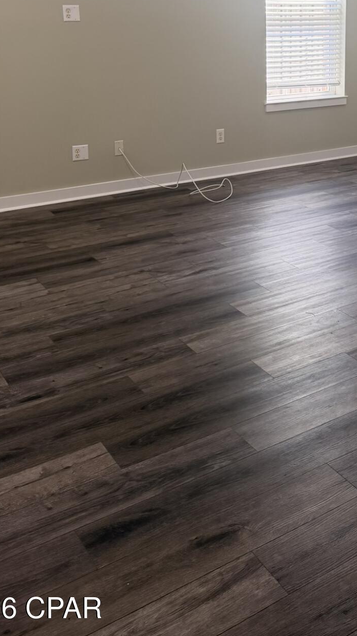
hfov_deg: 27.5
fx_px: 707
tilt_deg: -11.7
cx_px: 312
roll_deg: +0.2
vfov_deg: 46.3
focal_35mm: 42
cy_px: 144
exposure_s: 1/222
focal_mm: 6.76
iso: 200
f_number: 1.78
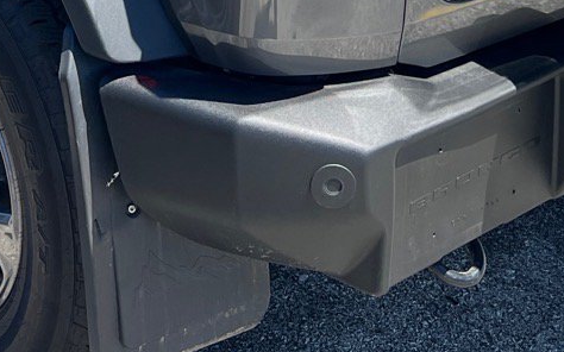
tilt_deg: -12.0
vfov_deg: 12.7
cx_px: 161
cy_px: -304
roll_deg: +2.2
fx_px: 1429
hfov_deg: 22.2
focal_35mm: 93
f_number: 1.5
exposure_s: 1/1326
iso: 50
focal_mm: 5.7
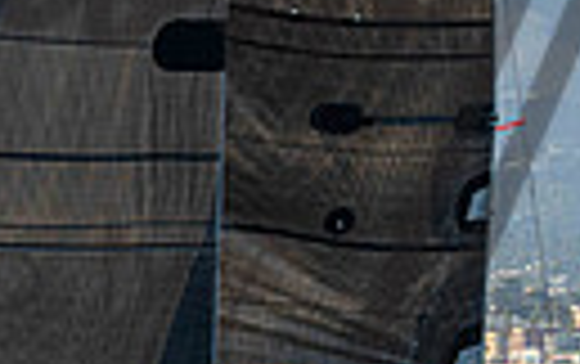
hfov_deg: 2.9
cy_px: -64
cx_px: 106
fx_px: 11428
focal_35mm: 722
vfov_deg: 1.8
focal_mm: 150
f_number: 8
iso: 400
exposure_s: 1/800
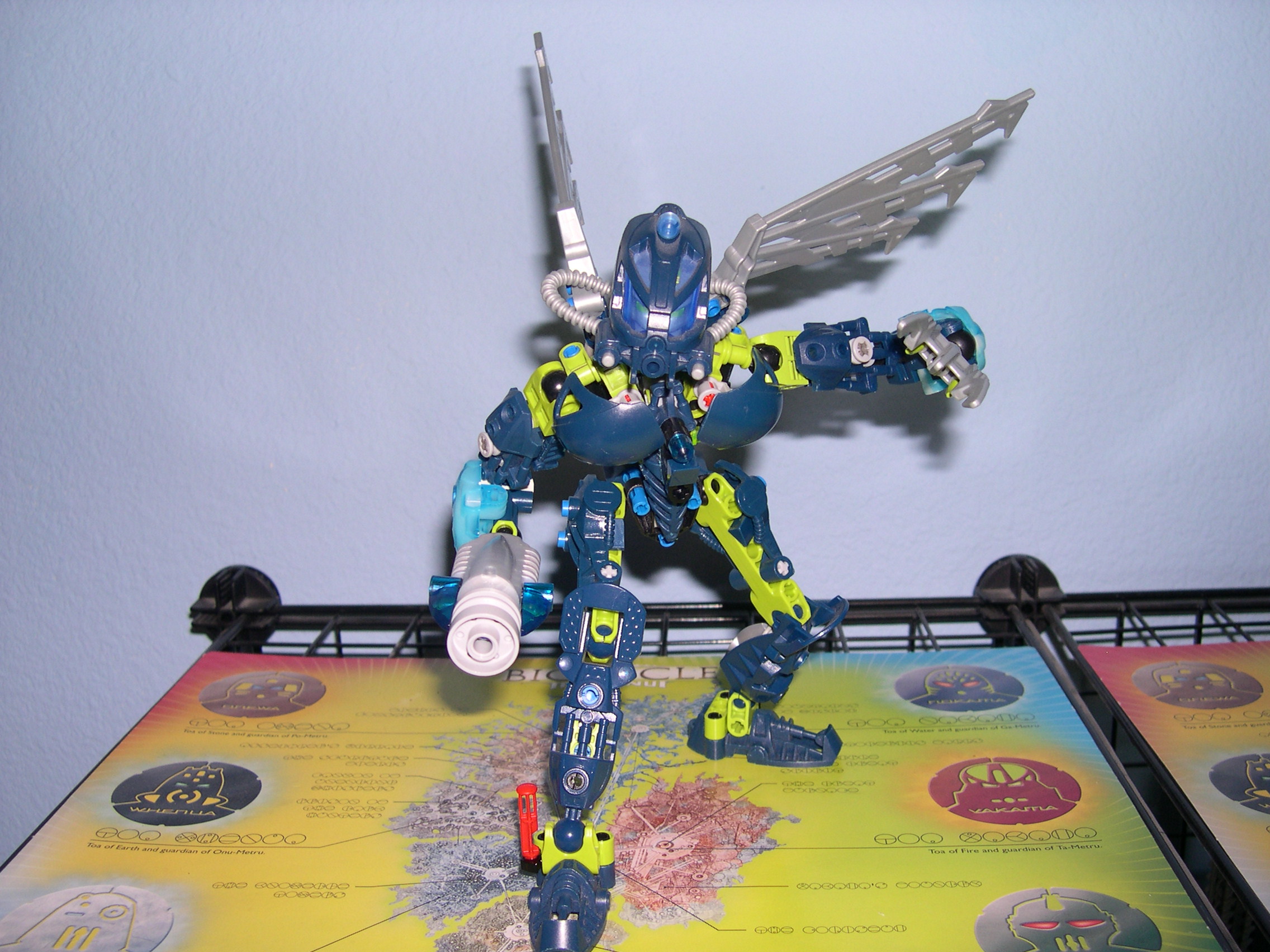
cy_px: 476
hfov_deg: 49.0
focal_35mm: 38
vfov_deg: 37.7
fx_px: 1394
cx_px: 635
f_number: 2.8
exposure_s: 1/60
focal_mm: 8
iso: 100
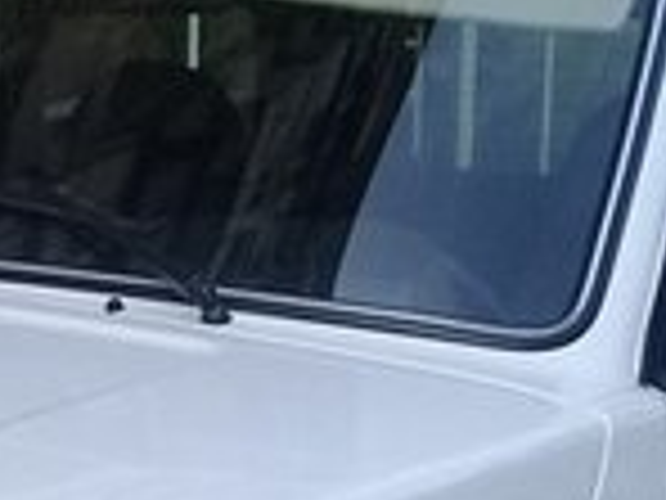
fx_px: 2655
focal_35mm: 138
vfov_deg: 10.2
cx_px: -40
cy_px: 845
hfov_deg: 14.0
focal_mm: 3.3
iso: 50
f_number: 2.2
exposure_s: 1/602
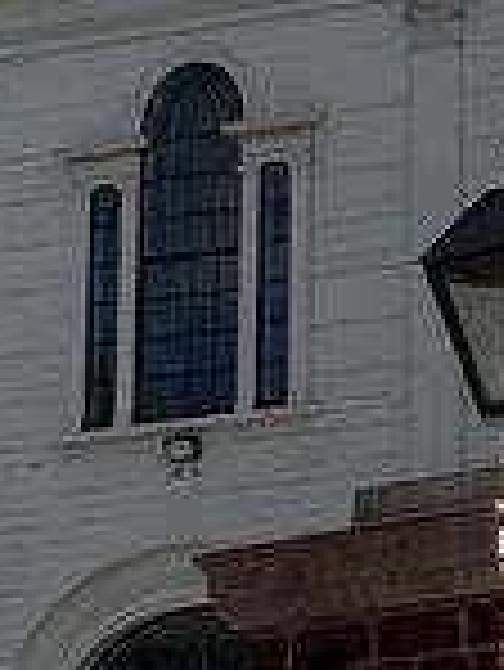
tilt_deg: +19.4
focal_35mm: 258
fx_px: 5001
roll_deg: +1.4
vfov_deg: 7.4
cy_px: -652
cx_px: 868
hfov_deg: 5.7
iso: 64
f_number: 1.78
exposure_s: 1/5587
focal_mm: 6.76
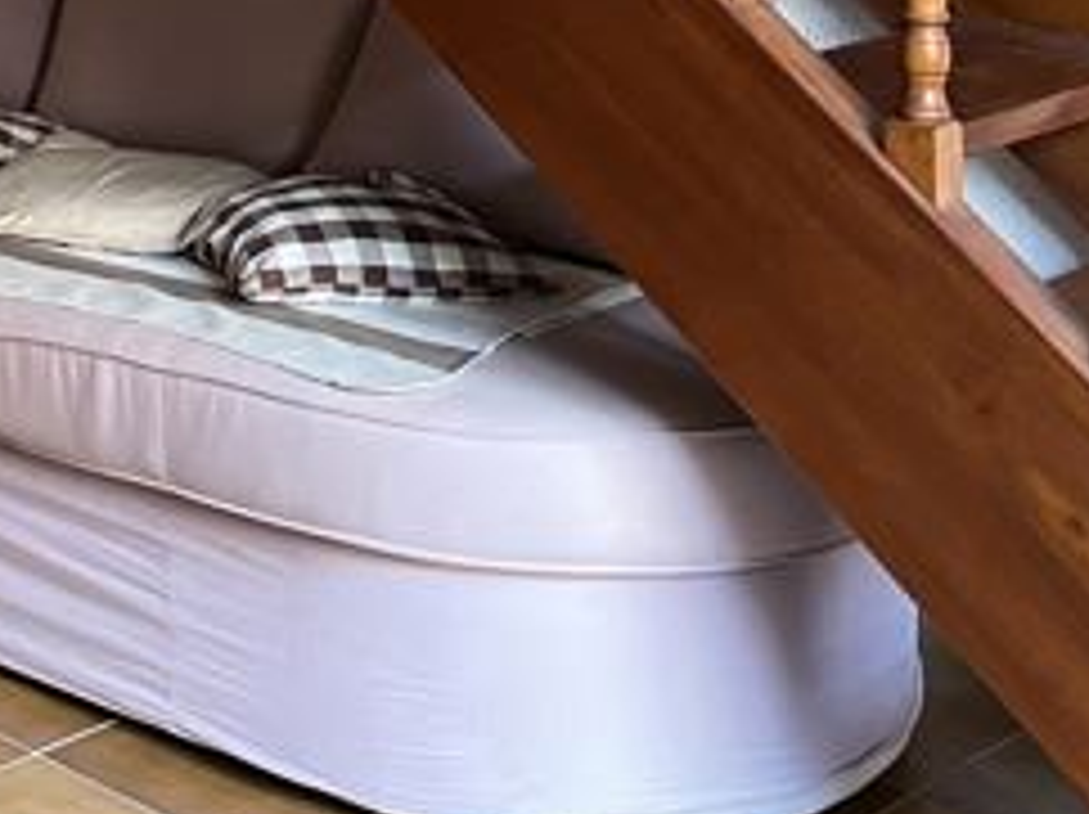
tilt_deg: -3.8
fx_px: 2703
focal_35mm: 86
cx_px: -256
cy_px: -360
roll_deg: +0.7
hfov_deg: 21.0
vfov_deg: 15.9
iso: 500
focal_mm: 5.1
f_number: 1.6
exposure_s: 1/60
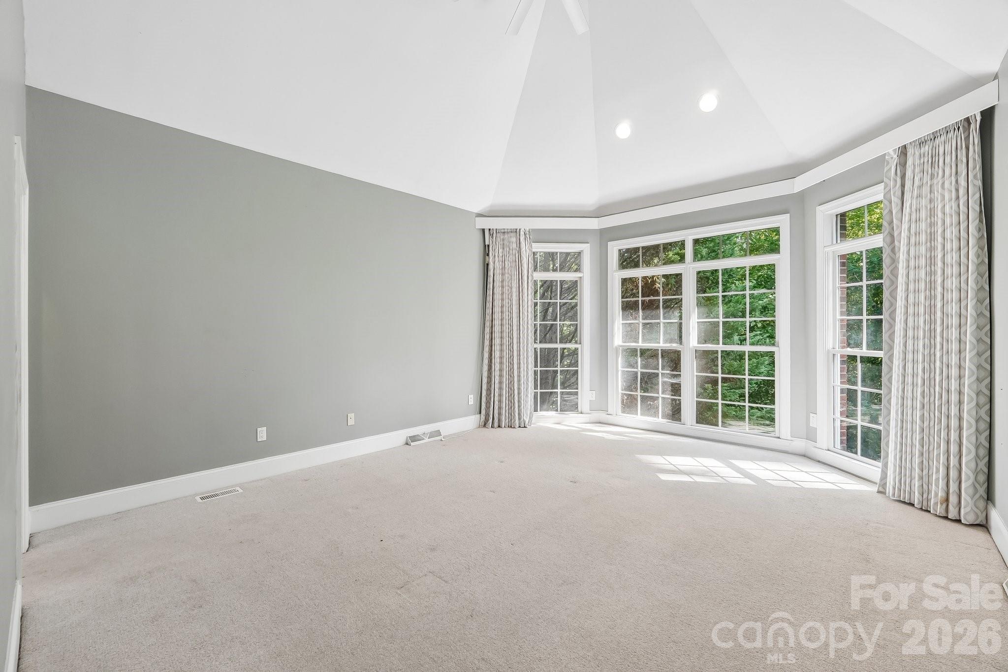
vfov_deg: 77.3
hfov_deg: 100.4
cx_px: 504
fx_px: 420
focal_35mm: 15
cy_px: 336
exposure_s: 1/10
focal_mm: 10
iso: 400
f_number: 8
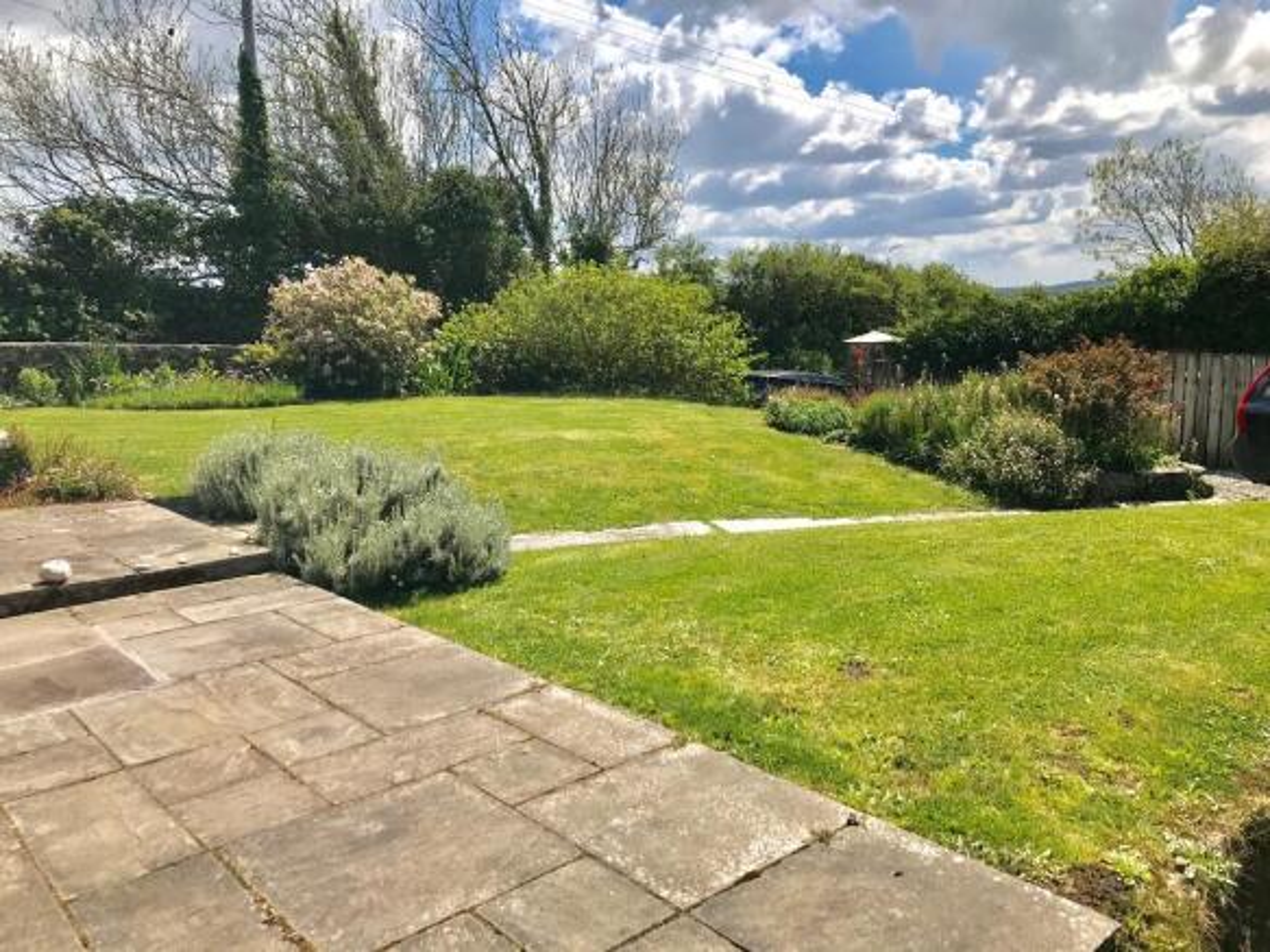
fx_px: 1027
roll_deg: +1.3
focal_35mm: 28
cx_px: 635
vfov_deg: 49.7
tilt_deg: -10.0
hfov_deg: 63.5
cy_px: 476
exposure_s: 1/3195
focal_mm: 3.99
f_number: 1.8
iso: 20
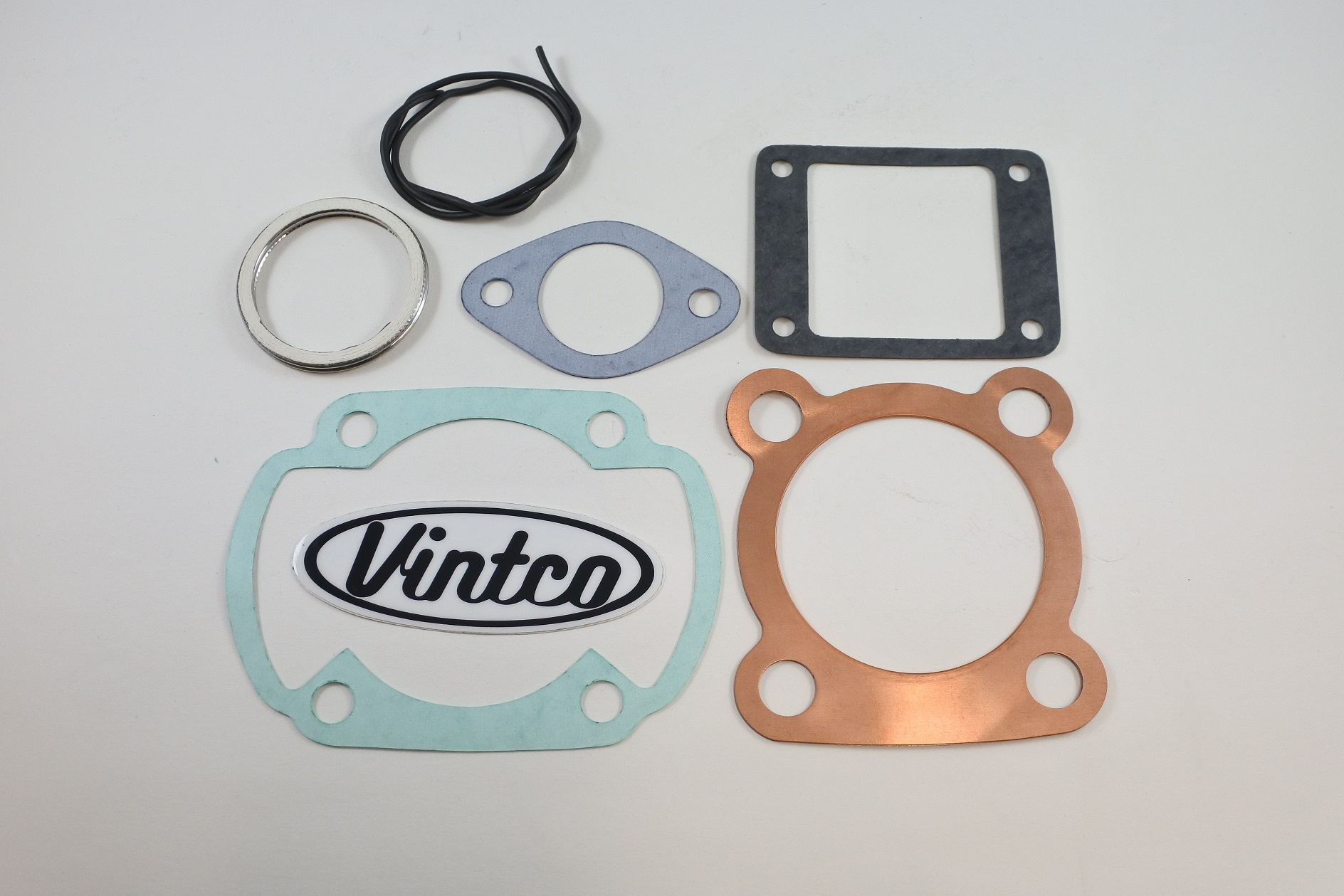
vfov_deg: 45.0
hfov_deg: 63.7
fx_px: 1083
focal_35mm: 29
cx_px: 672
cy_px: 448
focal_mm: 11
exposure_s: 1/200
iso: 400
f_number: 3.8
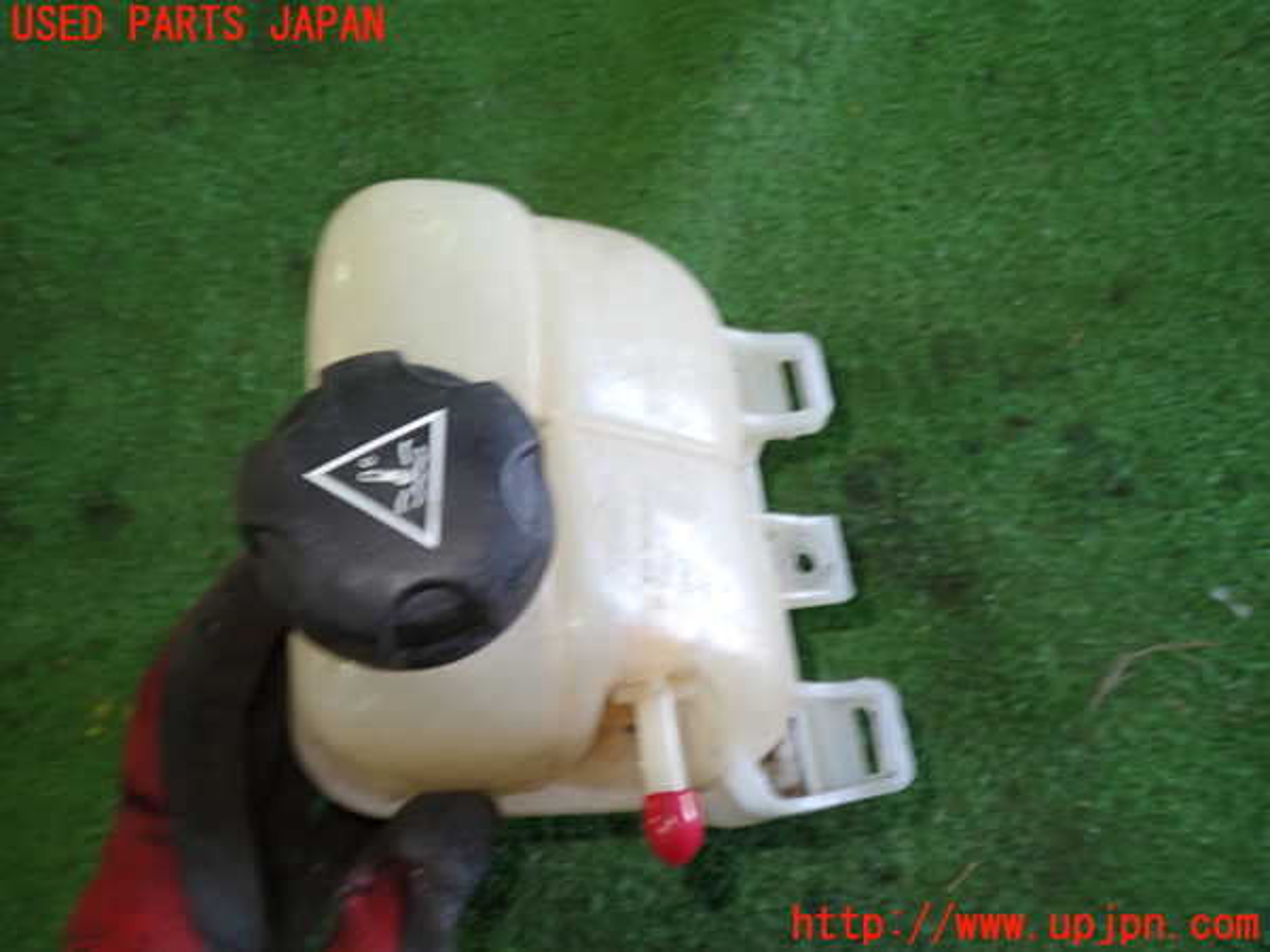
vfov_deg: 46.8
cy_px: 476
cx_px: 635
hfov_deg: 60.0
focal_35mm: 30
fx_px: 1101
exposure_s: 1/30
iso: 250
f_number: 2.3
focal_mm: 5.4
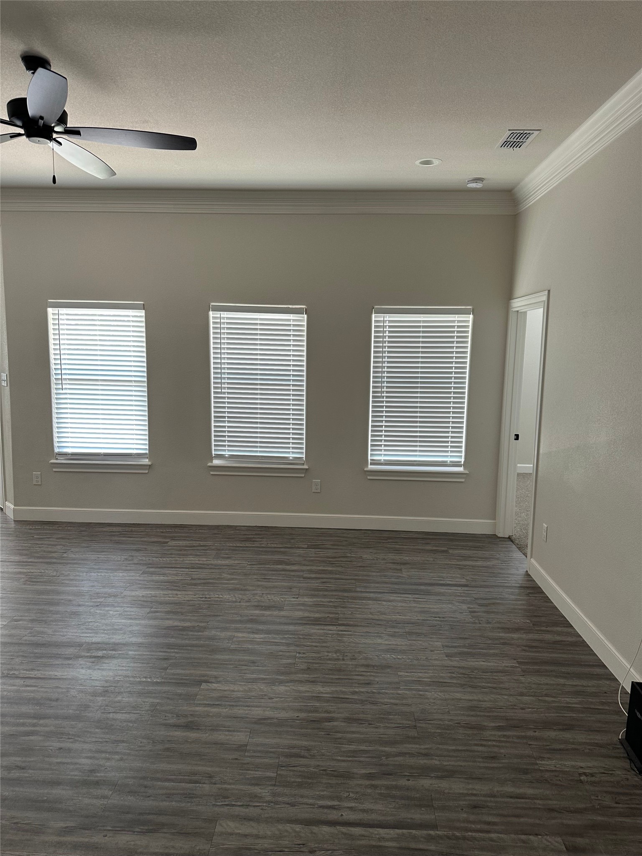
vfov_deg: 71.6
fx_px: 593
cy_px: 428
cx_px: 321
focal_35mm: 24
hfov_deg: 56.8
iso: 160
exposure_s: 1/60
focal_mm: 6.86
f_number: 1.78
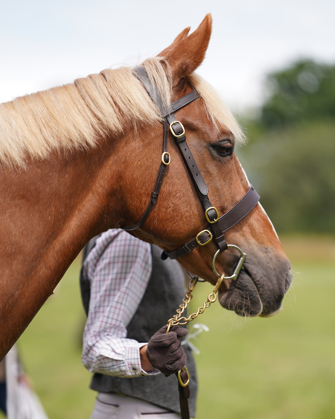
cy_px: 246
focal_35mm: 96
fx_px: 1190
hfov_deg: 16.0
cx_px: 167
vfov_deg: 19.9
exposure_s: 1/800
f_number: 1.4
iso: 100
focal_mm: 85
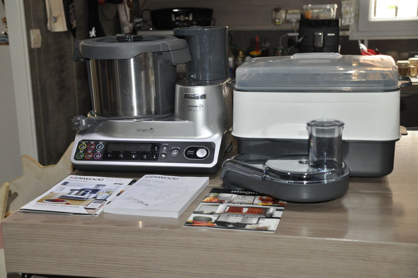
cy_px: 139
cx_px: 209
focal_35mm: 52
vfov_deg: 25.7
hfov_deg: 37.9
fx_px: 609
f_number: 4.5
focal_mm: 35
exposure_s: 1/60
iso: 800
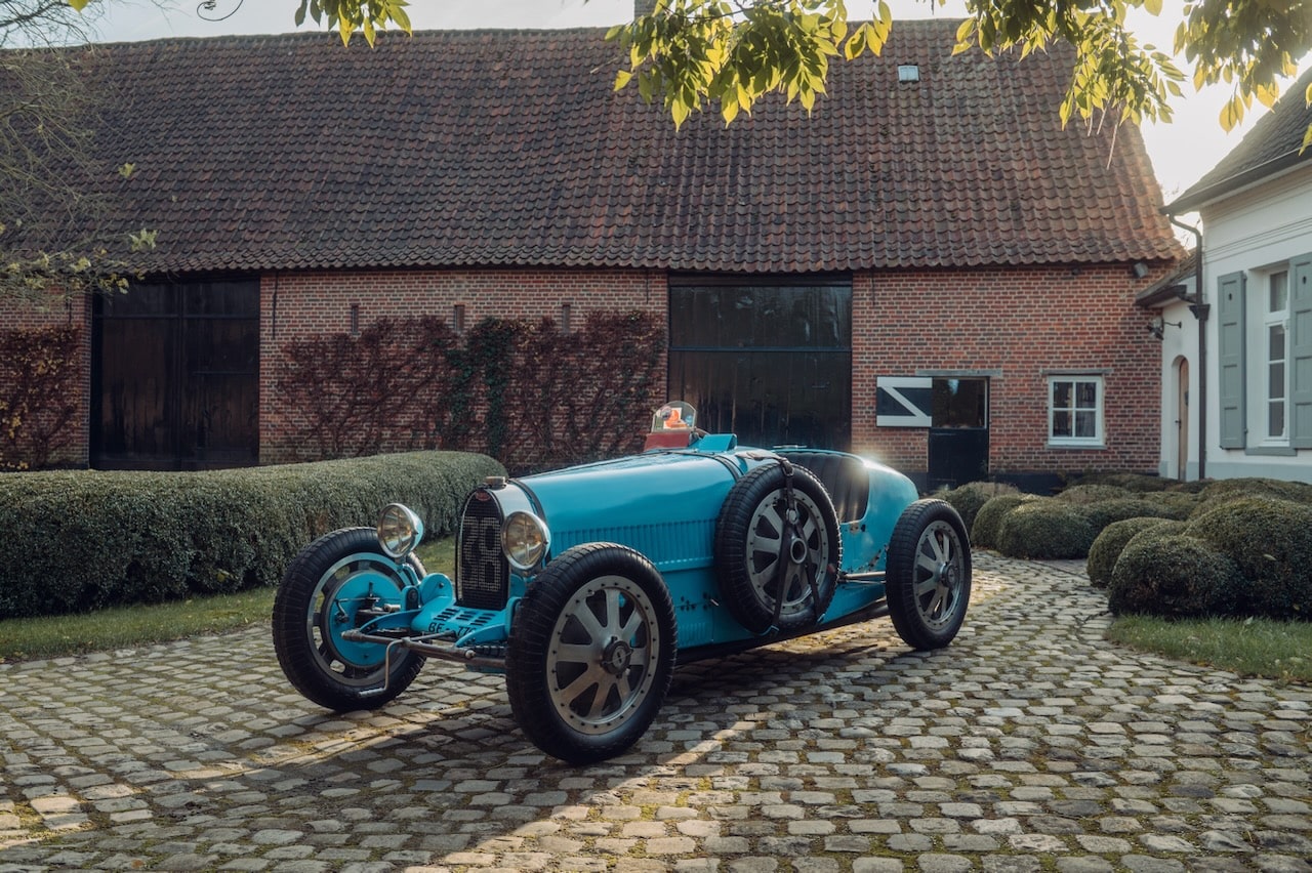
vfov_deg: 38.8
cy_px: 436
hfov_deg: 55.8
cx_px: 656
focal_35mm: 34
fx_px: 1238
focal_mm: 34
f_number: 6.3
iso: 400
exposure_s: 1/160
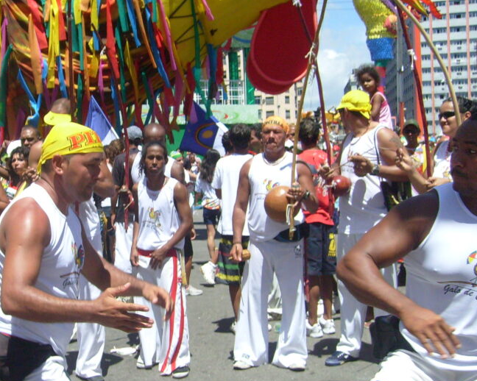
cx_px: 106
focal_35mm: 54
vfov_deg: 28.1
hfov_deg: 33.9
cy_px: 202
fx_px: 762
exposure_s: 1/250
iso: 80
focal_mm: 5.8
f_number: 7.1
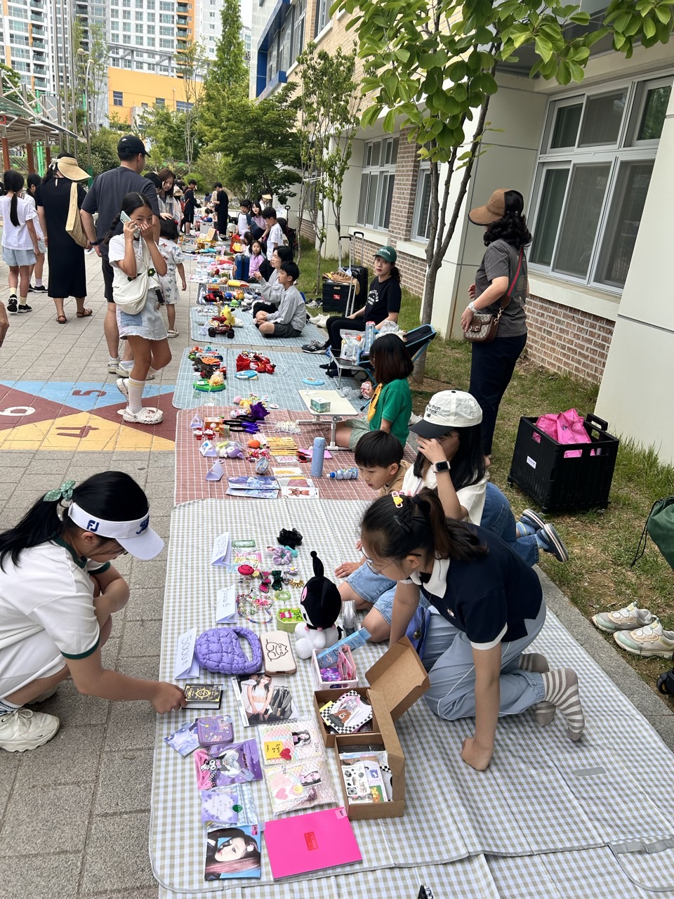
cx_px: 337
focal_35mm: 26
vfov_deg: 67.3
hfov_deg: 53.1
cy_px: 450
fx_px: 675
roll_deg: -4.0
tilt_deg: -18.7
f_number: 1.5
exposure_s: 1/1751
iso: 50
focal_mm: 5.7
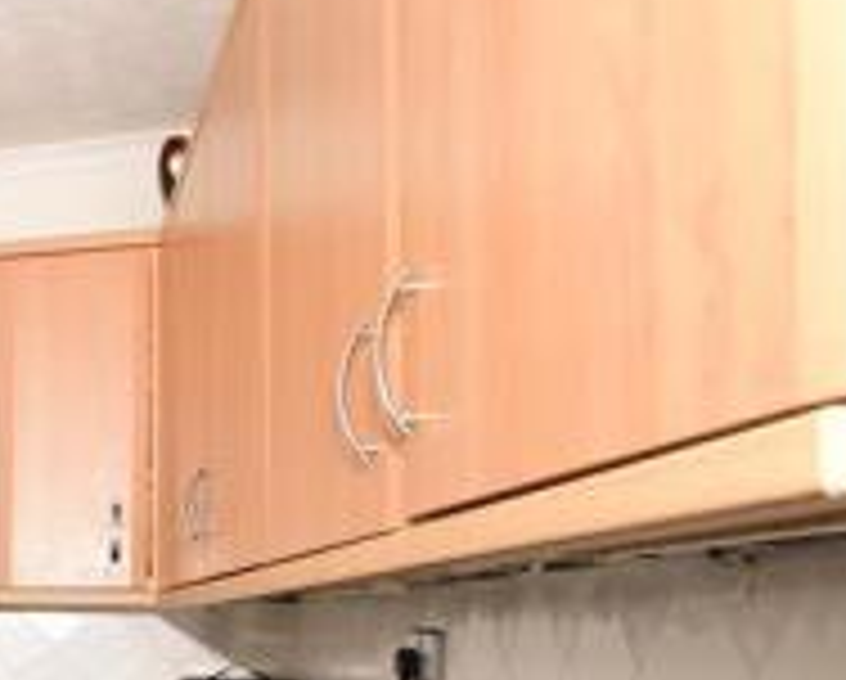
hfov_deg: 23.7
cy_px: 624
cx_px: -594
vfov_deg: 29.5
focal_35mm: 49
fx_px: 1229
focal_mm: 10
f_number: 9
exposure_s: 1/200
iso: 400
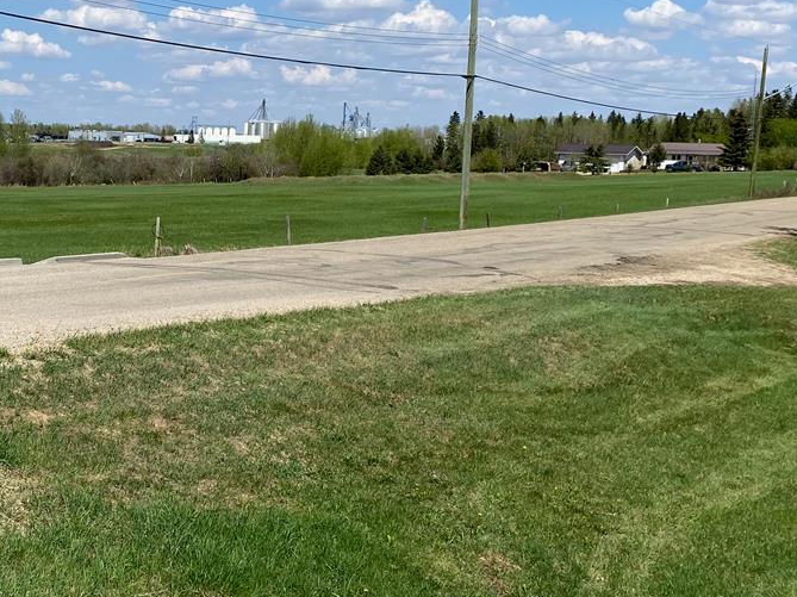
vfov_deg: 26.0
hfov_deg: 32.6
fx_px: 1289
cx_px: 76
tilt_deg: -5.1
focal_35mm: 56
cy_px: 248
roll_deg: -0.9
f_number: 1.8
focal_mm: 4.25
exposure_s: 1/3846
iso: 32
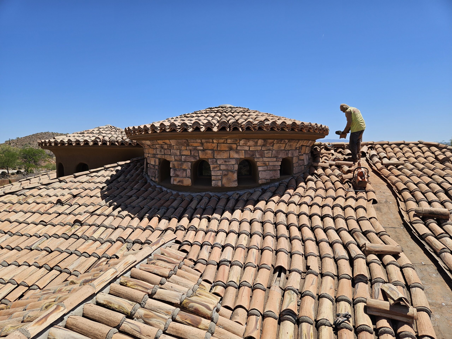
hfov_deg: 73.9
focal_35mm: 23
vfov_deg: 58.9
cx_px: 226
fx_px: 300
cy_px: 170
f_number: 1.8
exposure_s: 1/3034
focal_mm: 5.4
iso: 25
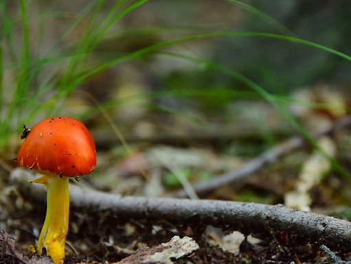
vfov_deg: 12.9
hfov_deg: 17.1
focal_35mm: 115
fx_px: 1166
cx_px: 183
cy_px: 133
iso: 400
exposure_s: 1/60
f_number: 5.6
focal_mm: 70
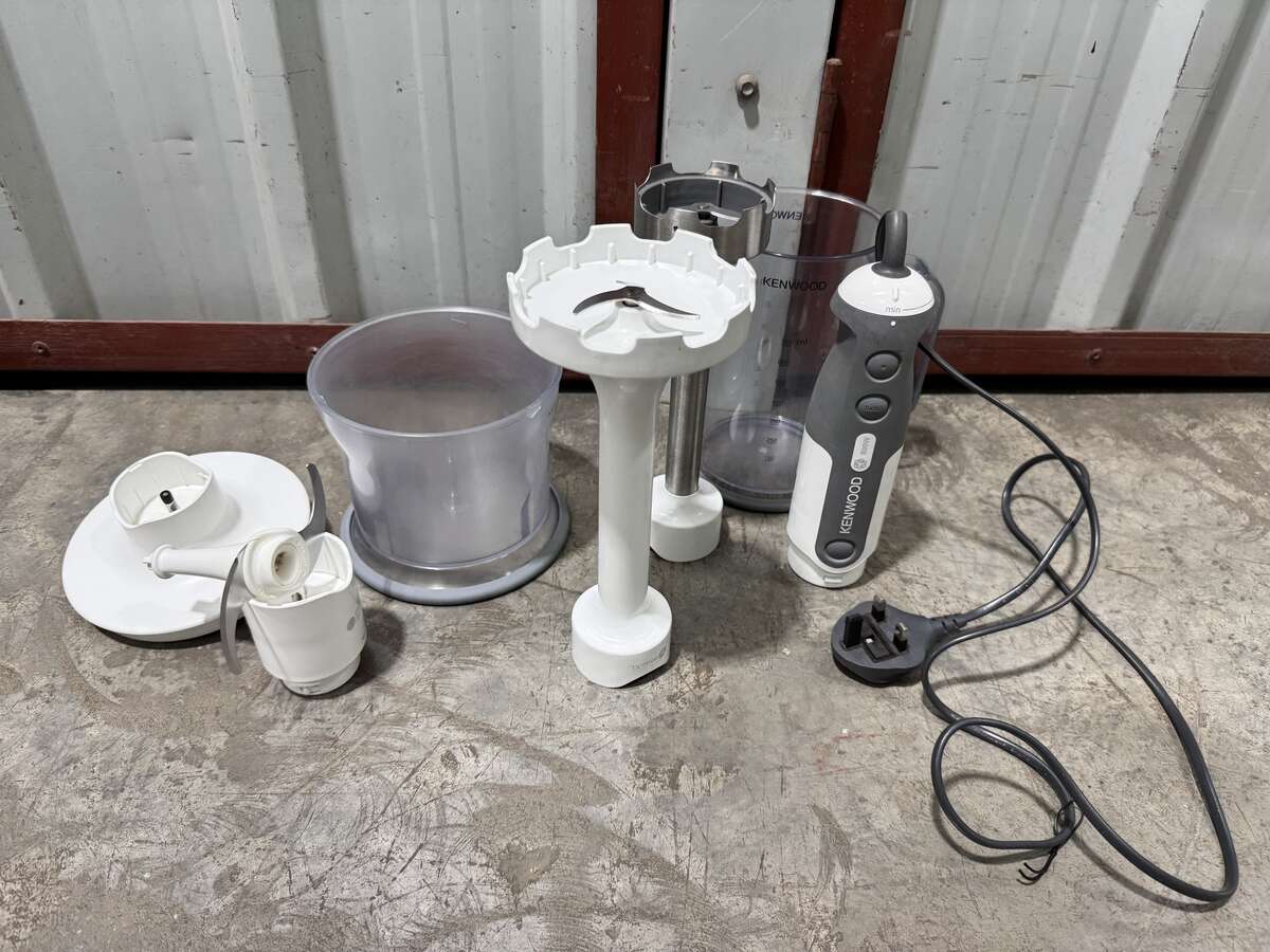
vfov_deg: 56.8
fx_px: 881
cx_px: 635
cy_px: 476
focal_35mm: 24
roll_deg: -2.7
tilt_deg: -36.7
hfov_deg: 71.6
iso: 160
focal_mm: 6.76
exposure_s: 1/100
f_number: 1.78
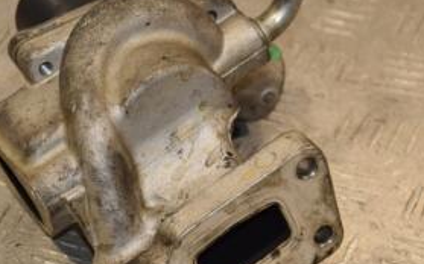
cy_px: 126
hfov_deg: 9.7
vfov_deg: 6.0
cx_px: 134
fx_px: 2506
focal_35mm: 217
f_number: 6.3
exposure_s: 1/200
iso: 800
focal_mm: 66
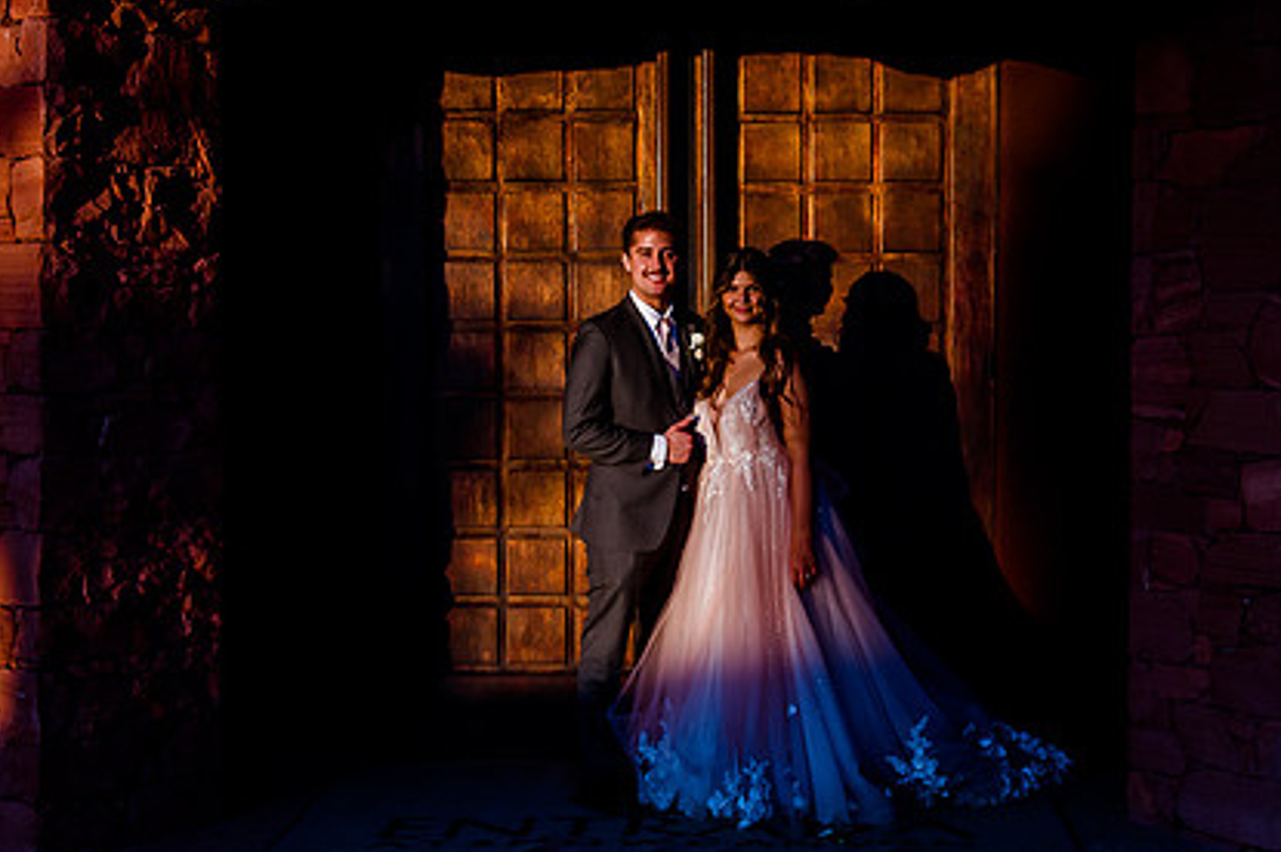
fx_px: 1920
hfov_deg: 36.8
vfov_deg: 25.0
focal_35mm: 54
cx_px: 747
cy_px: 454
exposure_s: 1/60
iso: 640
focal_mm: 38
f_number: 18
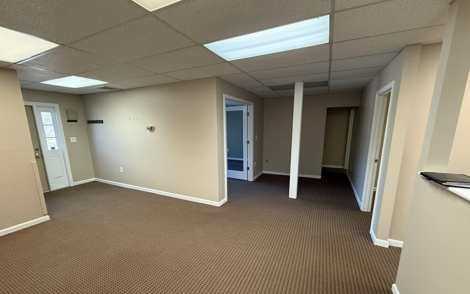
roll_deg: -0.2
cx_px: 234
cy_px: 164
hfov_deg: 101.5
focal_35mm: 15
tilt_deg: -11.3
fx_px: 192
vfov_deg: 74.5
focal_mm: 2.22
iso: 320
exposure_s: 1/120
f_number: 2.2
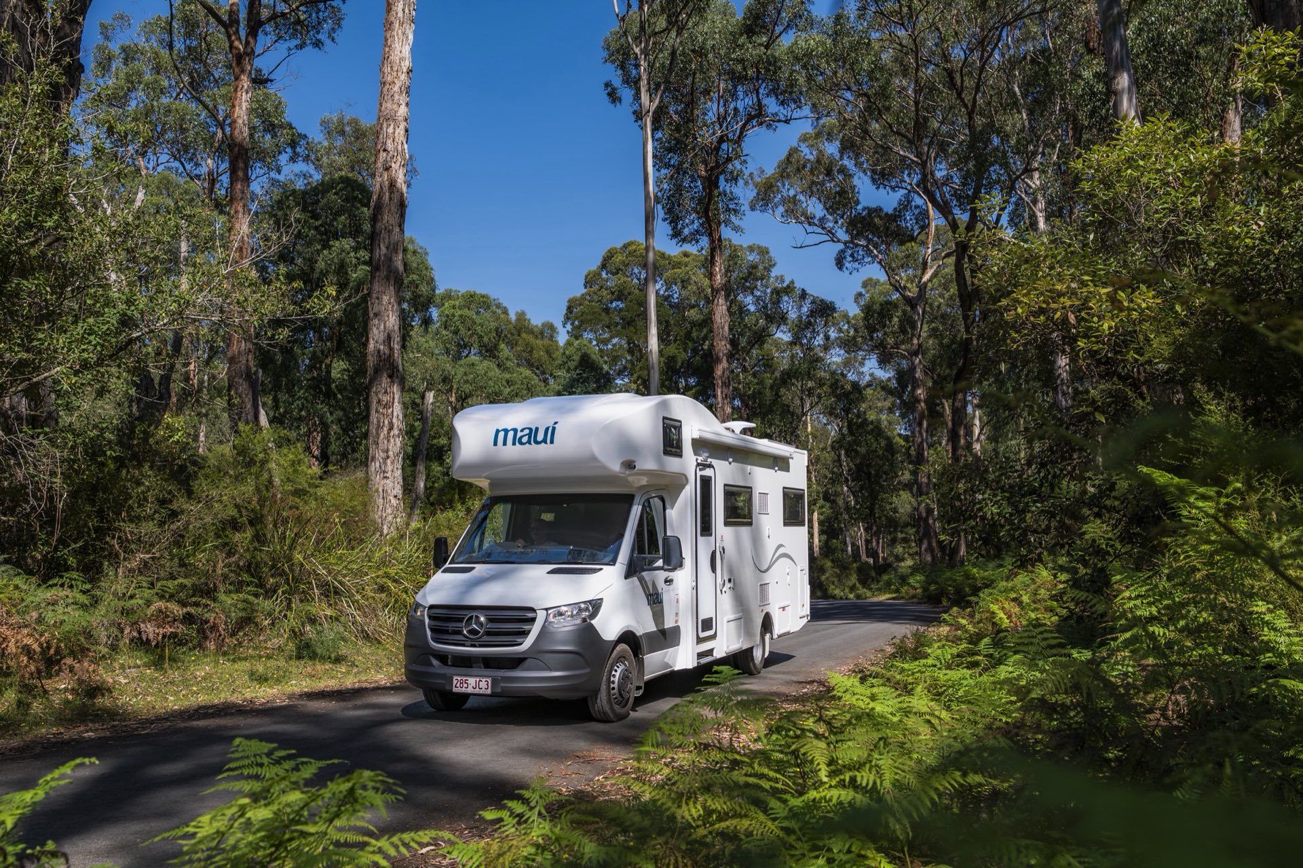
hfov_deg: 63.7
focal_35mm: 29
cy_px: 434
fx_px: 1050
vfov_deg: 45.0
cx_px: 652
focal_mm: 29
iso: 200
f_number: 7.1
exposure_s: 1/1000
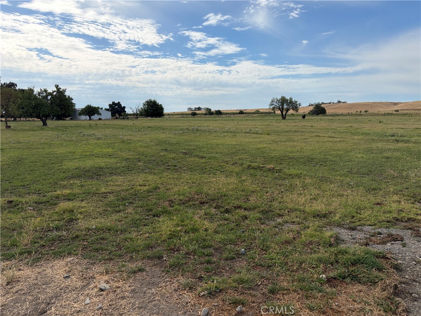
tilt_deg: -7.4
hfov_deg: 67.3
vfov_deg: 53.1
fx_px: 316
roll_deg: +1.4
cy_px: 158
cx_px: 210
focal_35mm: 26
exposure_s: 1/4329
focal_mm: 5.96
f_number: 1.6
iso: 50
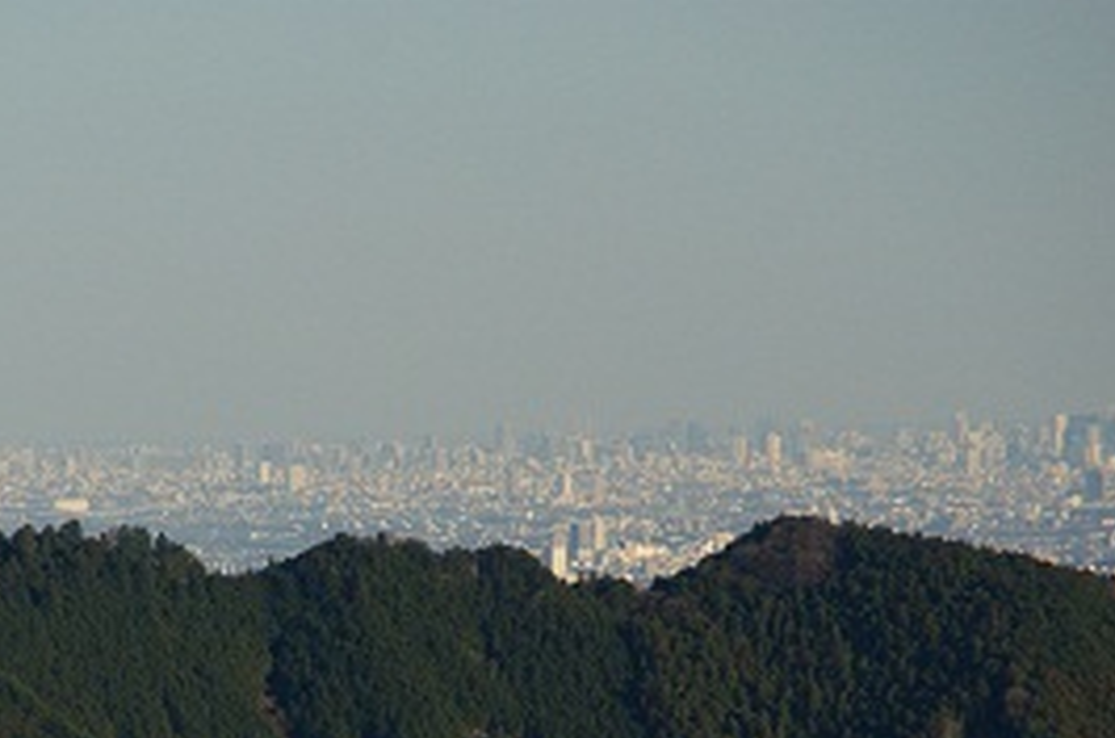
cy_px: 621
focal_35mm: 508
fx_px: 15696
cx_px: 323
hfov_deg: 4.1
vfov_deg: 2.7
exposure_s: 1/320
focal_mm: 200
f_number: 6.3
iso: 250
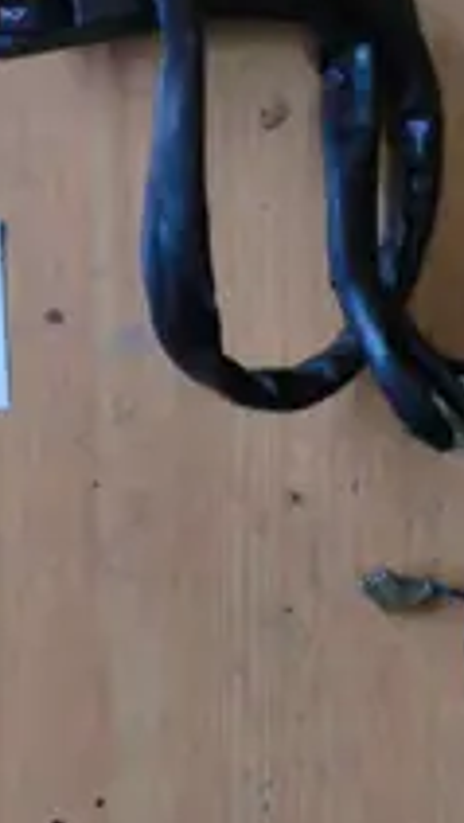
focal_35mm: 67
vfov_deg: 30.5
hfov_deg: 17.8
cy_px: 137
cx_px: 74
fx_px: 1463
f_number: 3.2
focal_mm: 4.9
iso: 64
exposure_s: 1/60
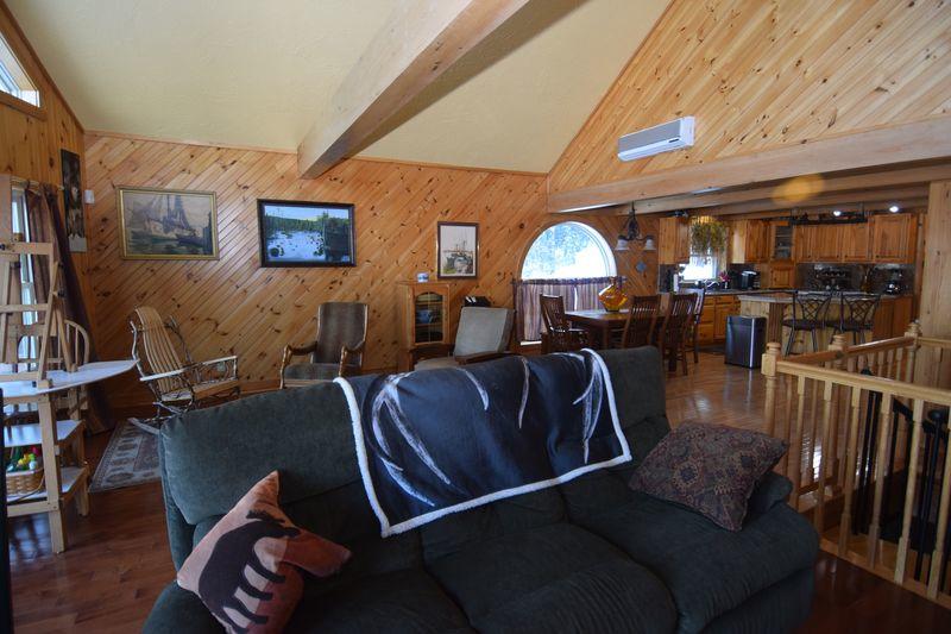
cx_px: 476
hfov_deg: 90.0
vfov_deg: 67.4
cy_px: 317
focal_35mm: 18
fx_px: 475
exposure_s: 1/80
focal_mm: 12
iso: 800
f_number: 4.5
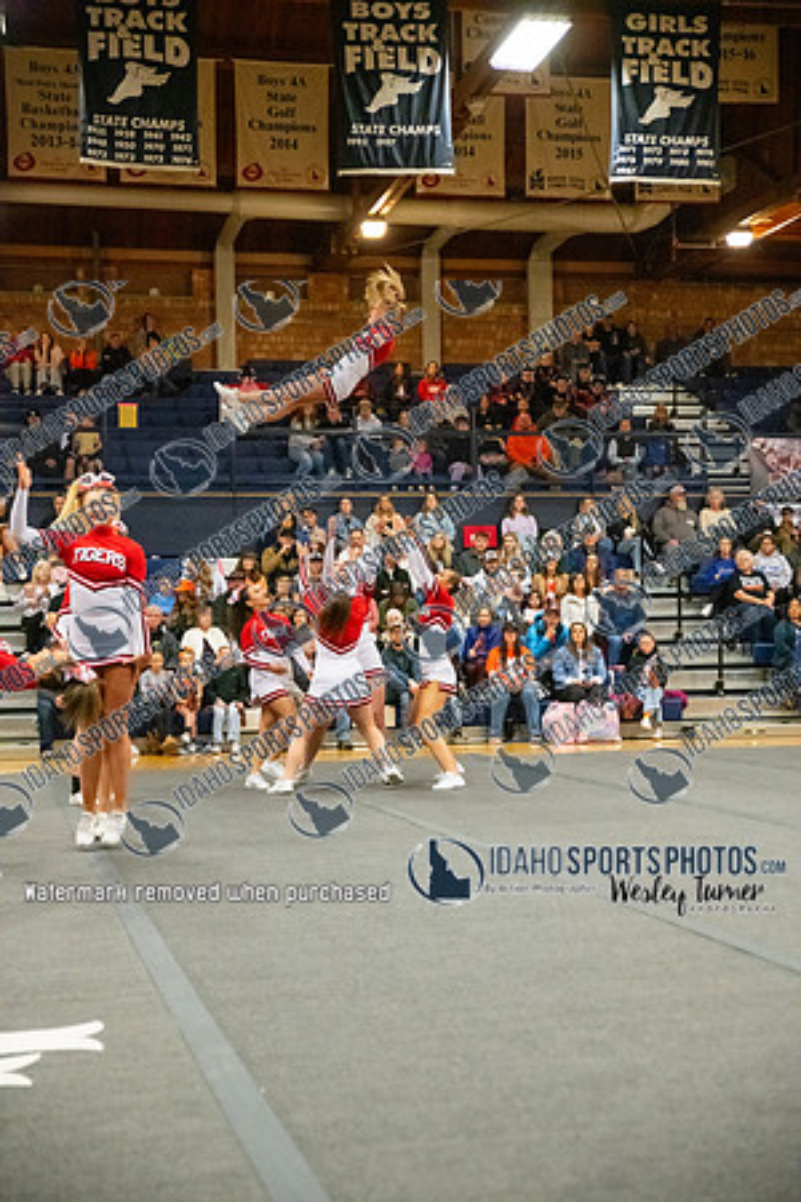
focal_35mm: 55
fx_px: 1835
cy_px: 601
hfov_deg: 24.6
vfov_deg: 36.2
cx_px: 400
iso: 10000
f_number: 3.2
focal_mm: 55
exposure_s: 1/1000
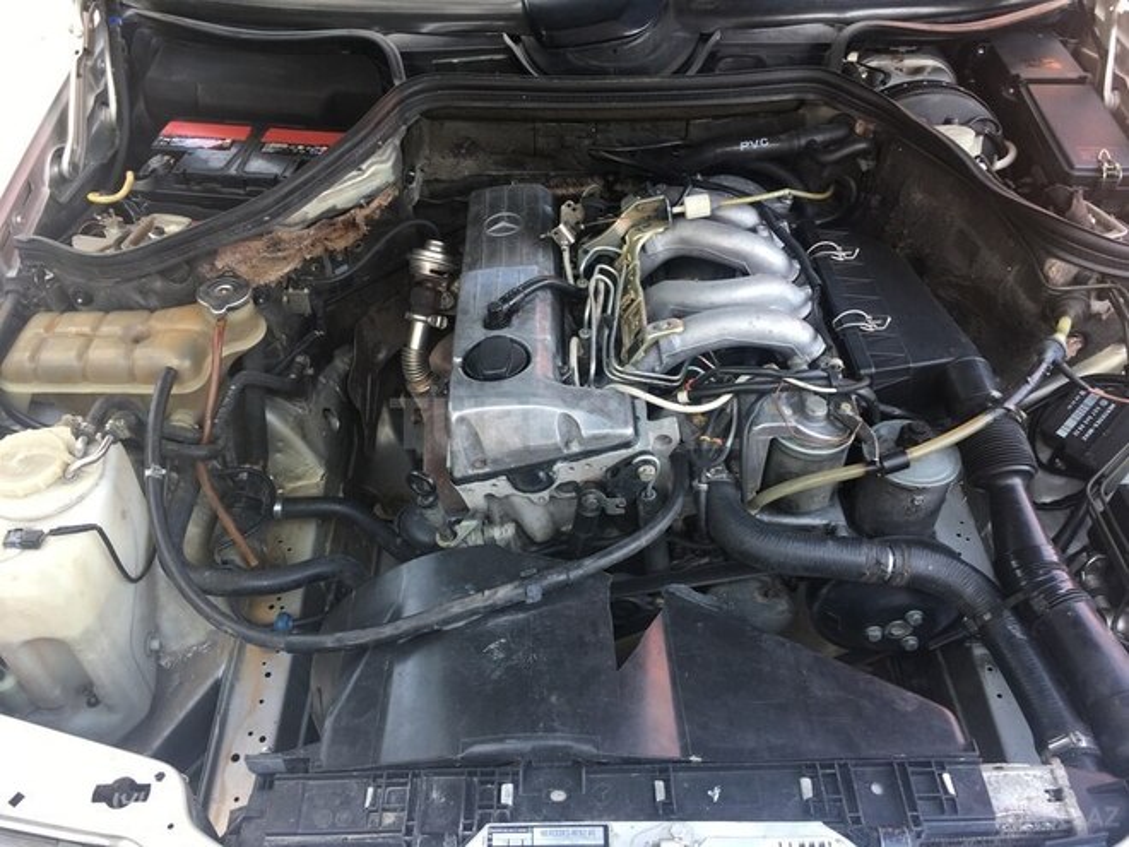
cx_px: 564
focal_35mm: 29
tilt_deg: -44.6
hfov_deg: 61.7
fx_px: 946
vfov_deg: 48.2
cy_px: 424
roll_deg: +1.1
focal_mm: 4.15
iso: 25
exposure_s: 1/33
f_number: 2.2
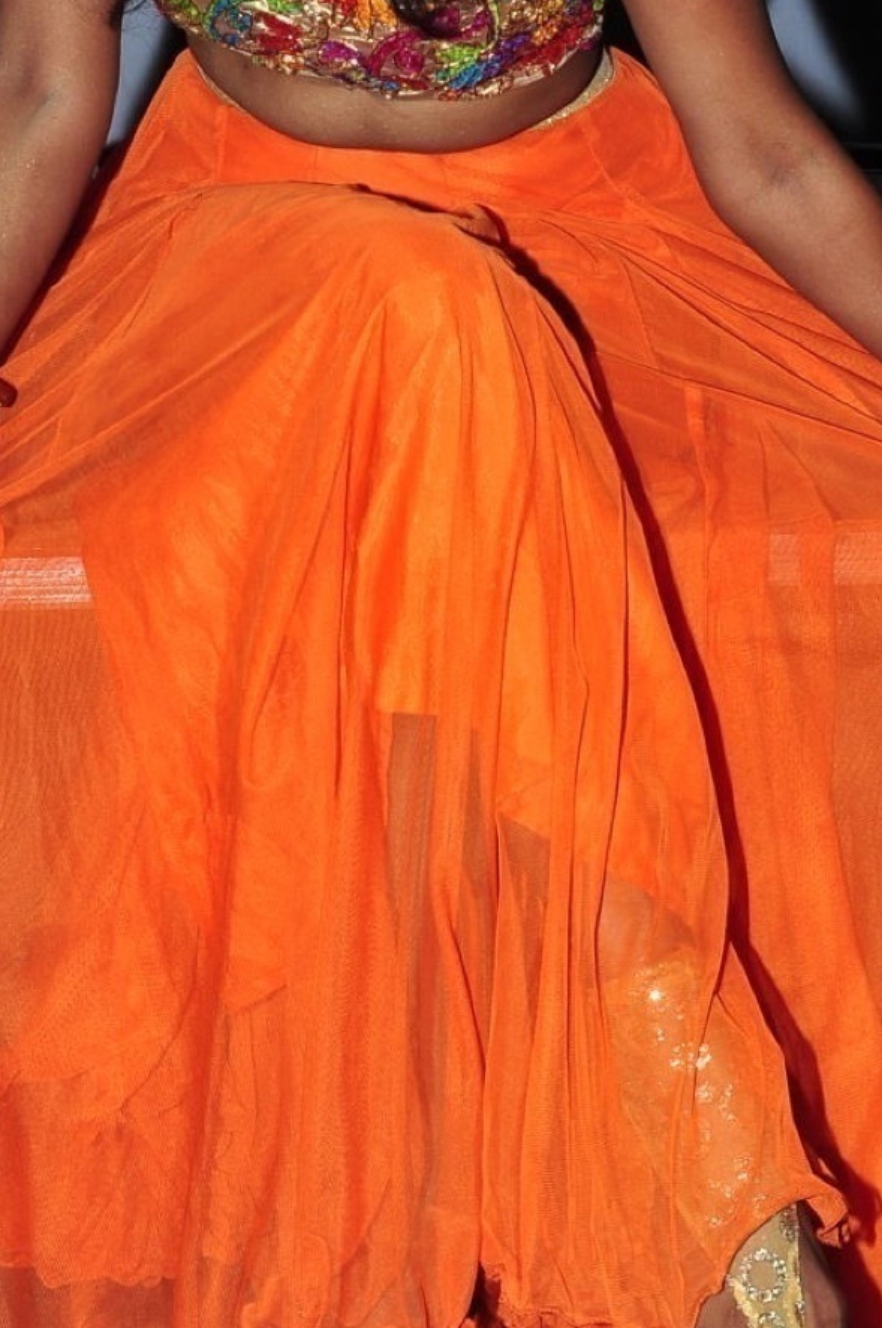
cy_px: 313
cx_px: 500
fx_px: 3943
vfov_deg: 19.0
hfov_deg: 12.8
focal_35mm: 107
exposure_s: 1/125
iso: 400
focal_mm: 35
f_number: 10
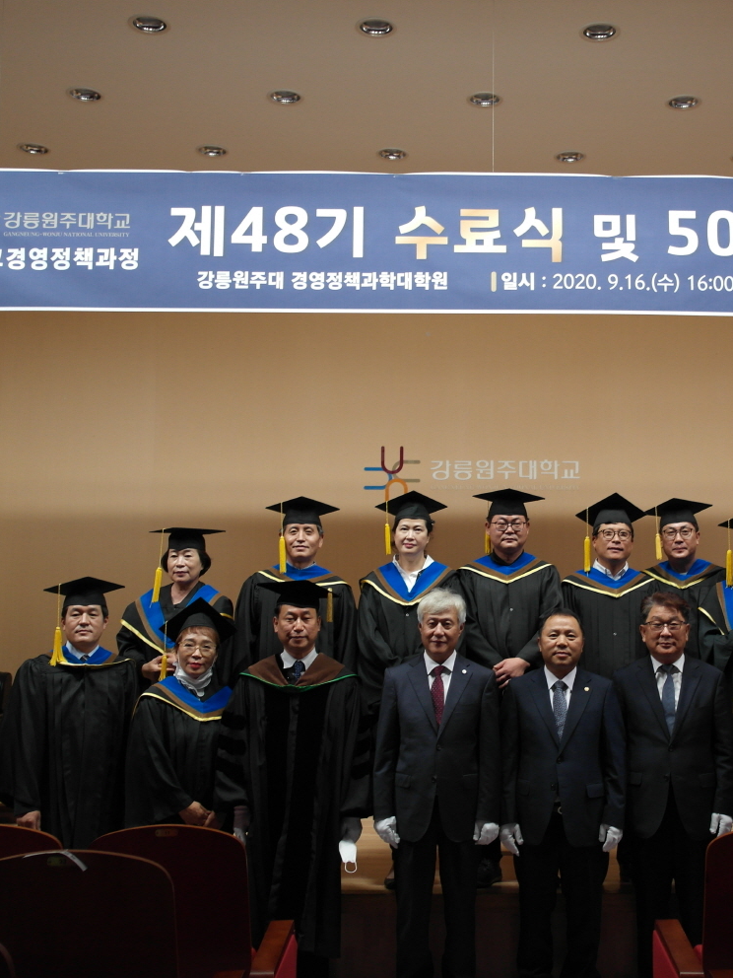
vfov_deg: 39.7
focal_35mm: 48
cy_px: 486
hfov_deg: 30.1
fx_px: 1355
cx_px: 485
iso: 400
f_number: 3.5
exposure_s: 1/25
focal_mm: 22
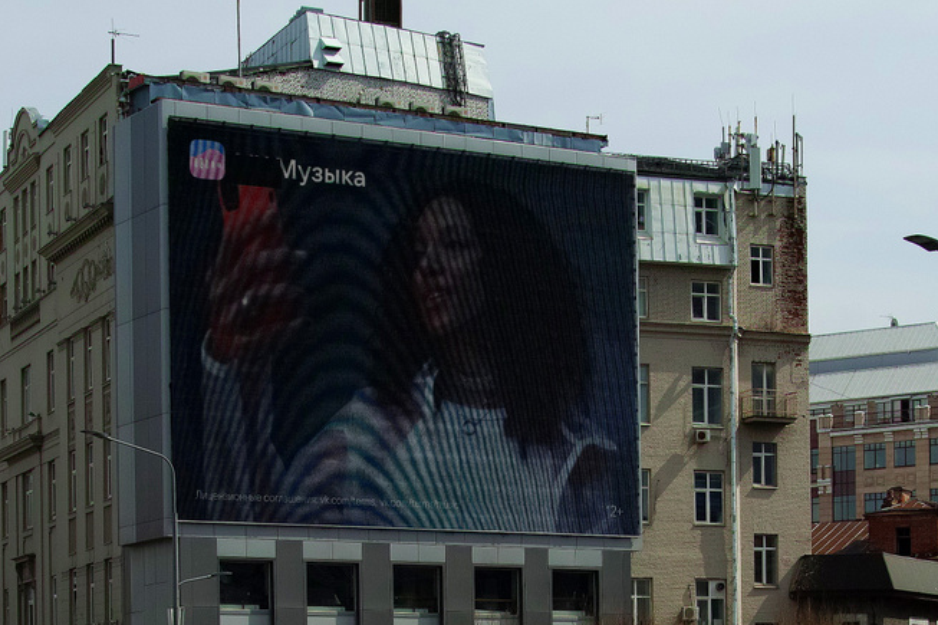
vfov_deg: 13.0
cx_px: 579
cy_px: 800
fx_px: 2657
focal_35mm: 102
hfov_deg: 20.0
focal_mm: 28
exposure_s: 1/640
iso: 100
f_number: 8
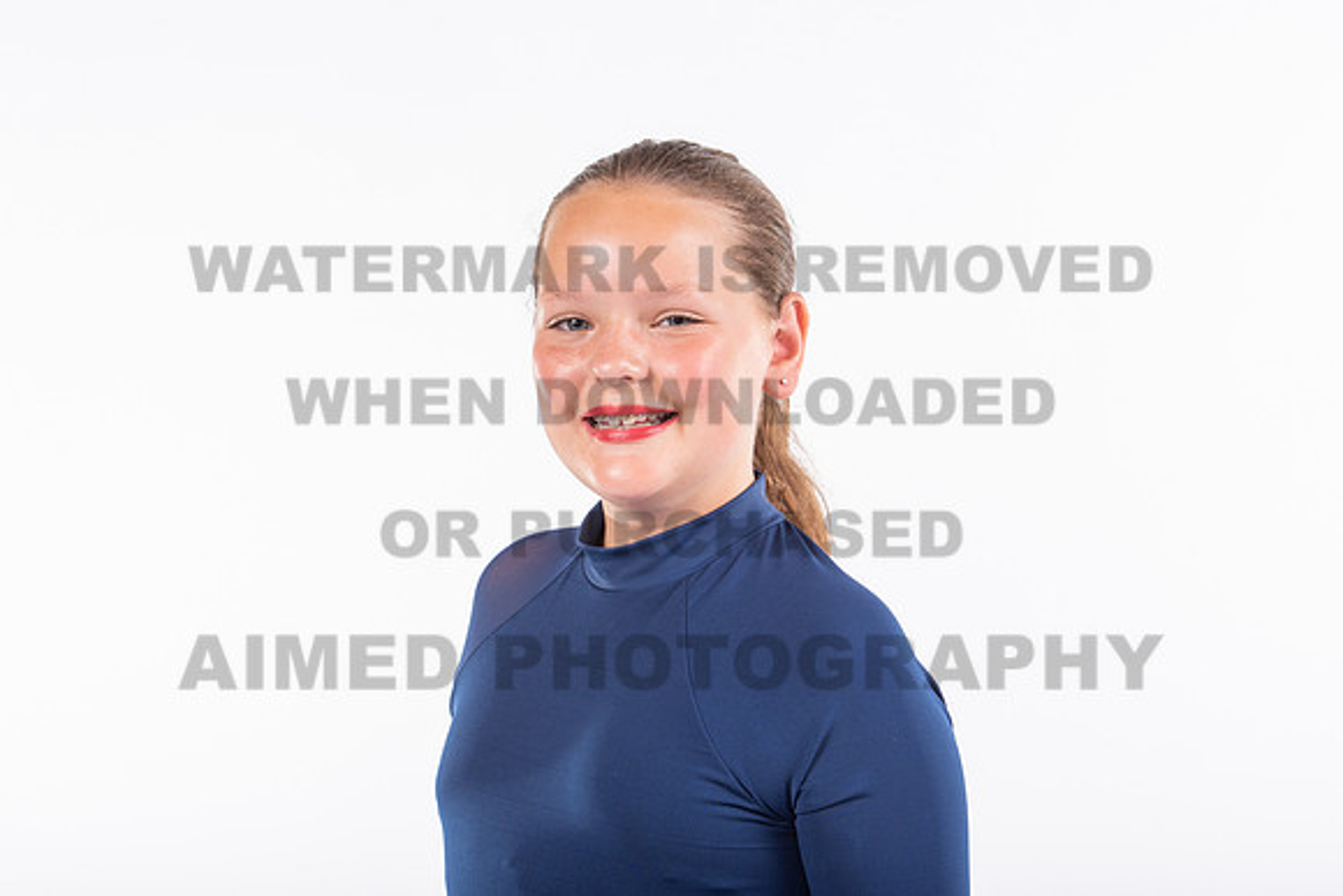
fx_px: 3823
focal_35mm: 102
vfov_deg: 13.4
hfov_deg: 19.9
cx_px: 651
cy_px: 411
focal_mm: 92
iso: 400
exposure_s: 1/200
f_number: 11
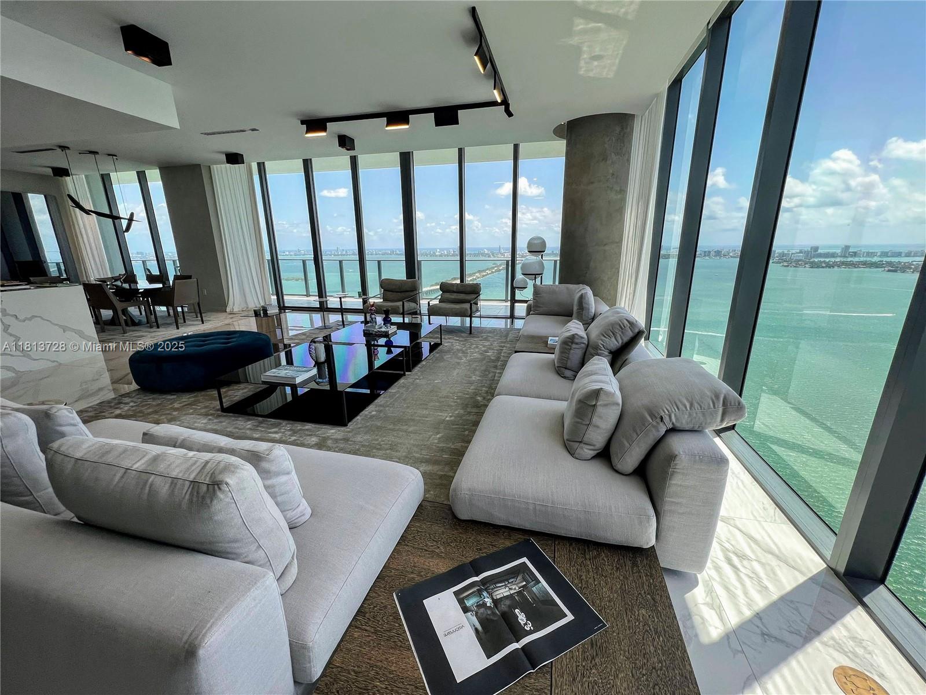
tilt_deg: -15.1
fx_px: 348
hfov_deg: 106.2
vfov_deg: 89.9
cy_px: 348
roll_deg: +1.0
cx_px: 463
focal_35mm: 13
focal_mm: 1.57
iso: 32
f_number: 1.8
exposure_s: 1/497
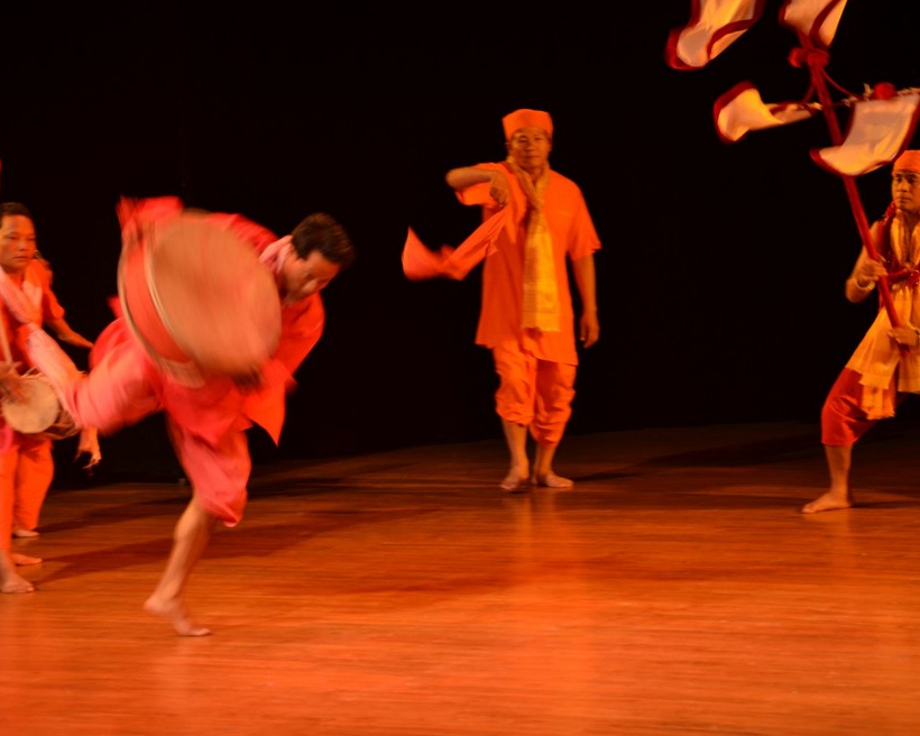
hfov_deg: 14.1
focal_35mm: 137
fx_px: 3730
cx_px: 485
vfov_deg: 11.3
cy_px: 366
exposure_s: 1/60
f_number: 5.3
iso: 720
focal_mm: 80
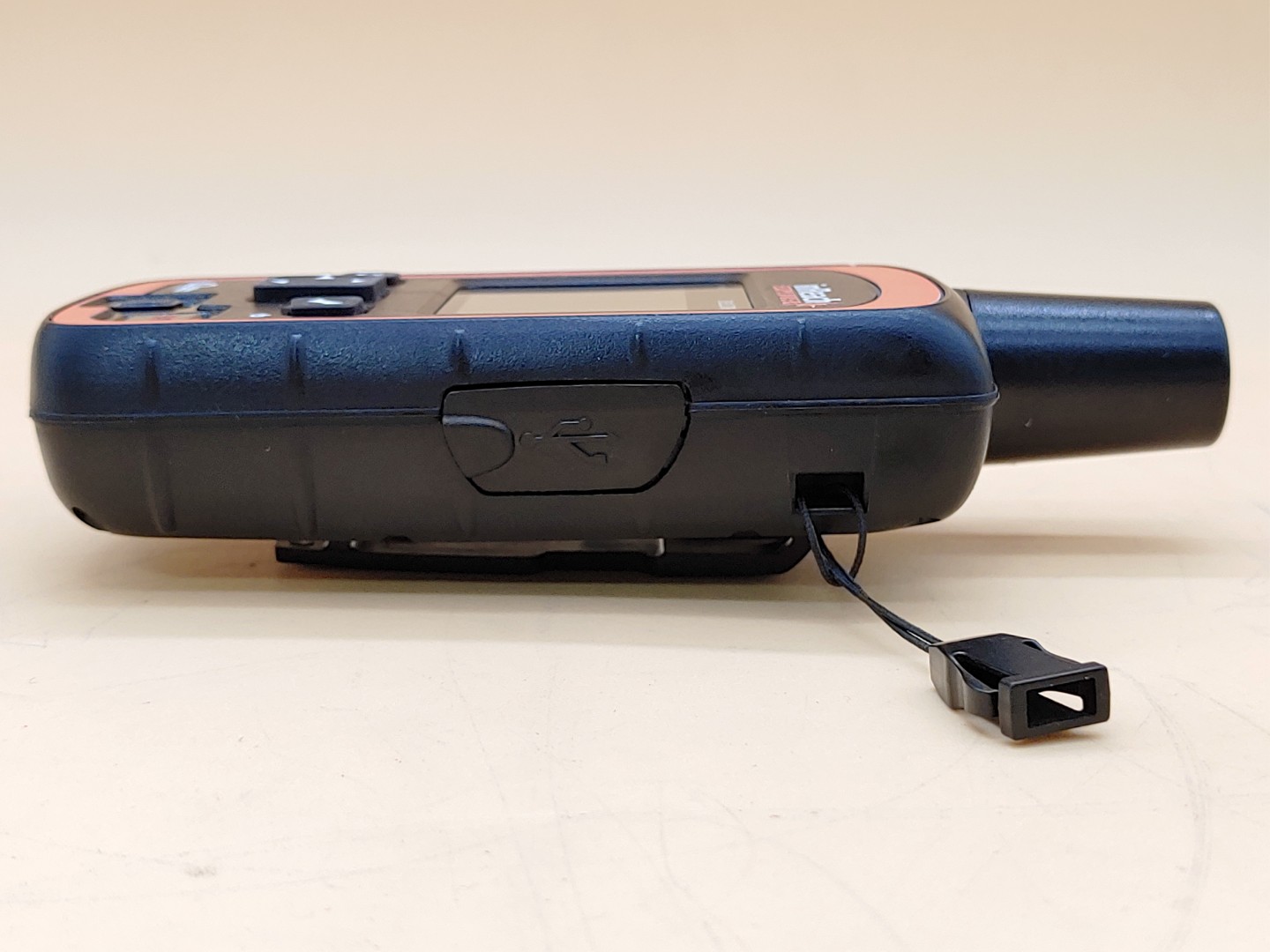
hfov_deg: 36.8
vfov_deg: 28.0
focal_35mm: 52
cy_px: 476
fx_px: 1908
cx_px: 635
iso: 50
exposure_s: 1/71
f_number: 1.8
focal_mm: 4.36
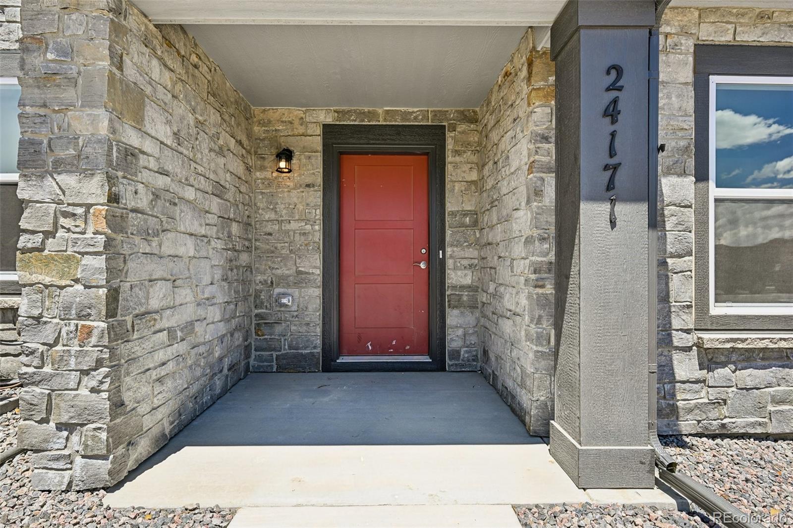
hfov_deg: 85.4
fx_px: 429
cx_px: 396
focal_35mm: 20
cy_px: 264
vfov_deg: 63.2
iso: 64
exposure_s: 1/40
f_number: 10
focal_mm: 19.5
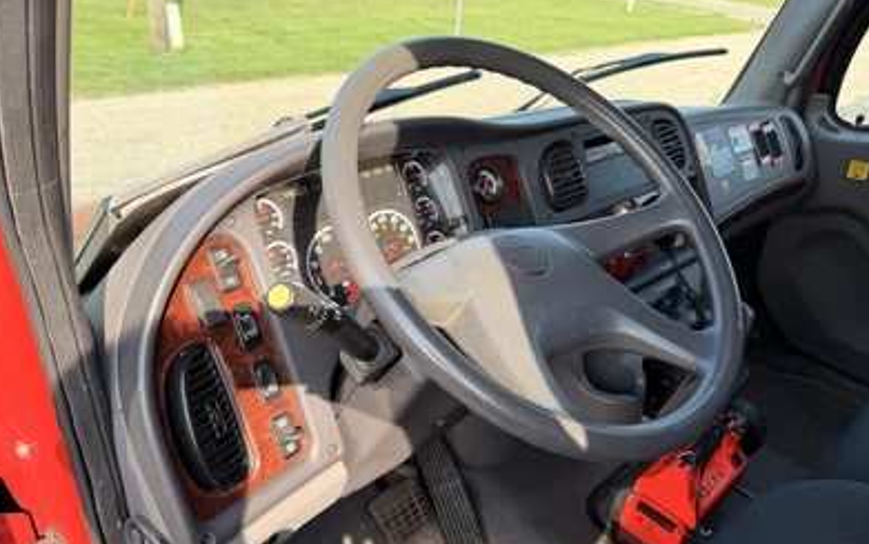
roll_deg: -5.7
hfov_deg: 70.4
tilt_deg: -29.2
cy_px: 298
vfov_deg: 47.6
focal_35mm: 26
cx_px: 429
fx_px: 616
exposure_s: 1/654
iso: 100
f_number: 1.78
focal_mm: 6.76
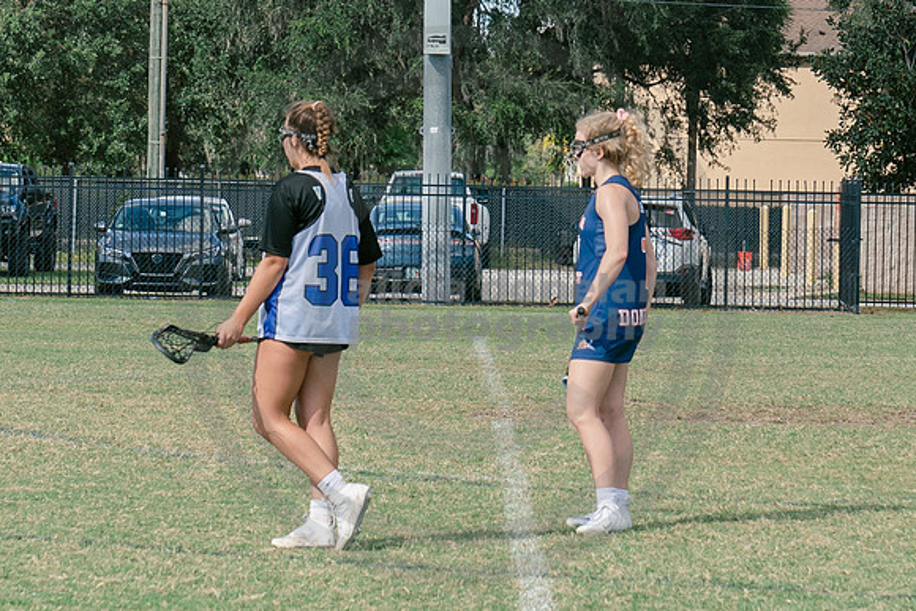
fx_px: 5060
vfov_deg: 6.9
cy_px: 140
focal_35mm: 199
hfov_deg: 10.3
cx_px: 449
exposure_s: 1/1000
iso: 250
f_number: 5.6
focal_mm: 70
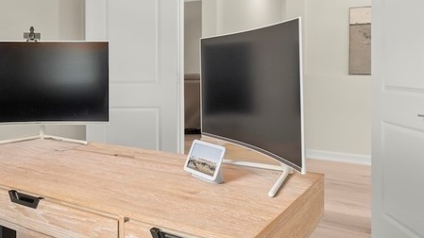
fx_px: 427
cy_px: 74
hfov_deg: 51.9
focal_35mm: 38
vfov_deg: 30.8
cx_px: 146
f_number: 11
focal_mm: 15
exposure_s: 1/2
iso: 400
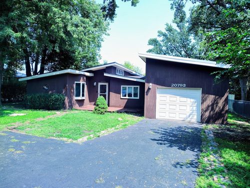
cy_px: 94
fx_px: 174
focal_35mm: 24
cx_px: 125
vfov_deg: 57.0
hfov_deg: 71.5
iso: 100
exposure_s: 1/333
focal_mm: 5.56
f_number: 1.8
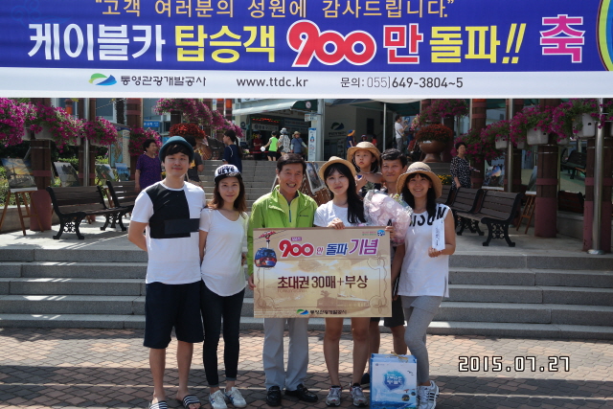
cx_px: 306
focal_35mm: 36
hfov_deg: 53.1
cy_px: 204
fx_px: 613
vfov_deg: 36.9
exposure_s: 1/640
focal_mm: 24
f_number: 3.5
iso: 100
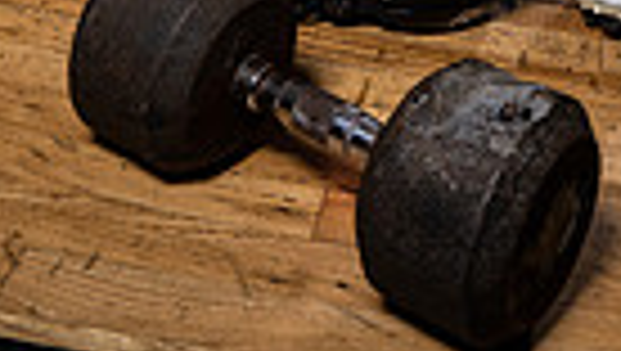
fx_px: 1352
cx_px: 513
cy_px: -612
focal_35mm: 82
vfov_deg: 11.1
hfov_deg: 25.3
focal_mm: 24
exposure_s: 1/250
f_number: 6.3
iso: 200
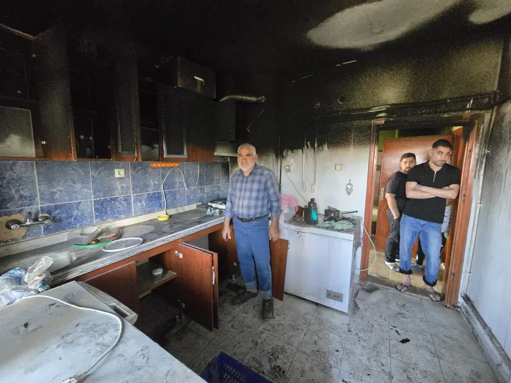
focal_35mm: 13
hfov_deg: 106.2
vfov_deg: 89.9
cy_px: 192
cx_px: 256
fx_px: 192
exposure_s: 1/50
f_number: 2.2
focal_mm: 2.2
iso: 1600
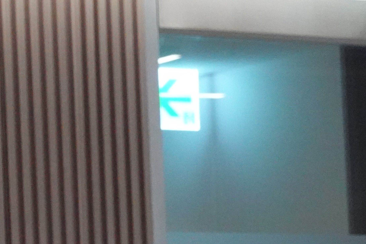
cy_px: 285
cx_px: -144
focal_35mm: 312
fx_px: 3172
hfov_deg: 6.5
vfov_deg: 4.4
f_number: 4.5
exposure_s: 1/250
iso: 3200
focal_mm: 38.13
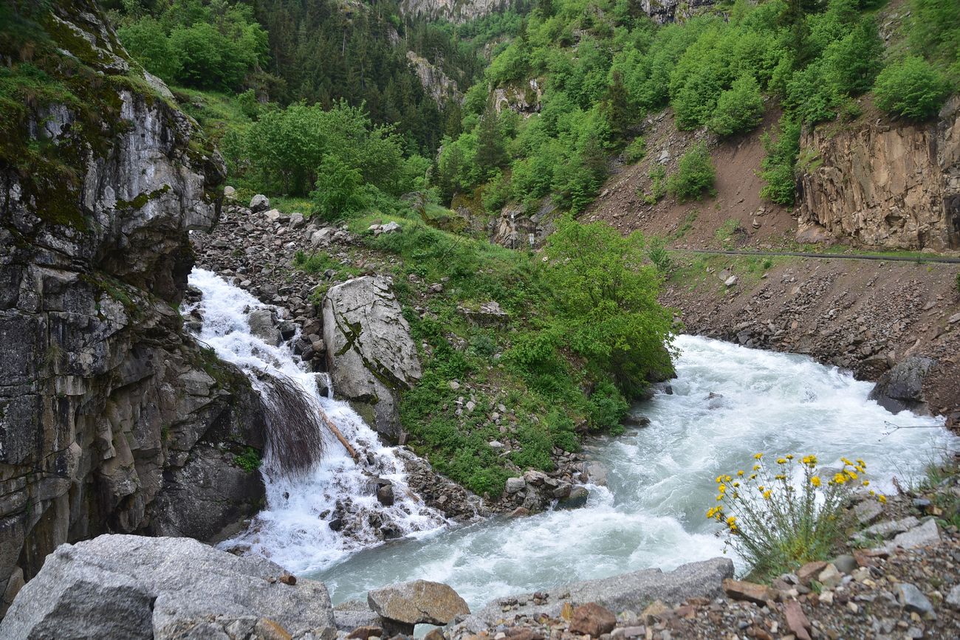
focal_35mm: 32
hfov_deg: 58.7
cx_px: 480
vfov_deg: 41.1
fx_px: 853
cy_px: 320
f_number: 6.3
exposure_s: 1/125
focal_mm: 32
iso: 160
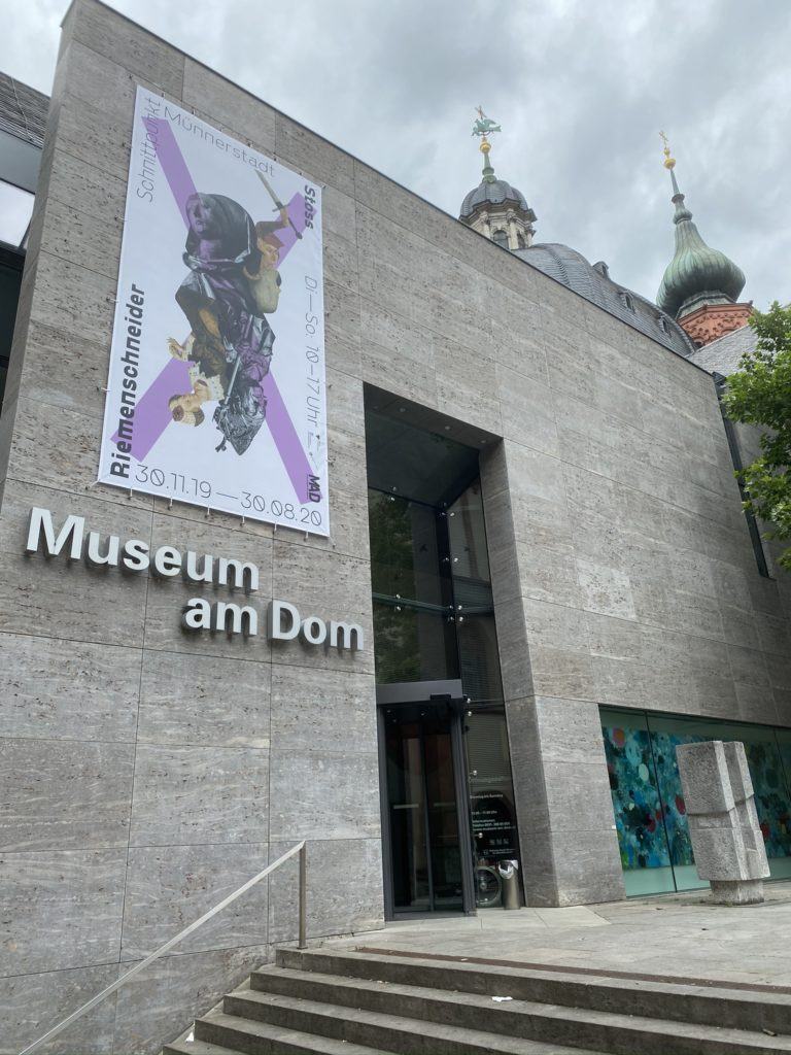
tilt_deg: +24.1
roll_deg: +3.4
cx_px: 396
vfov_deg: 67.3
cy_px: 528
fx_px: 792
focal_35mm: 26
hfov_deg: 53.1
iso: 32
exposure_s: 1/1034
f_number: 1.8
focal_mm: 4.25
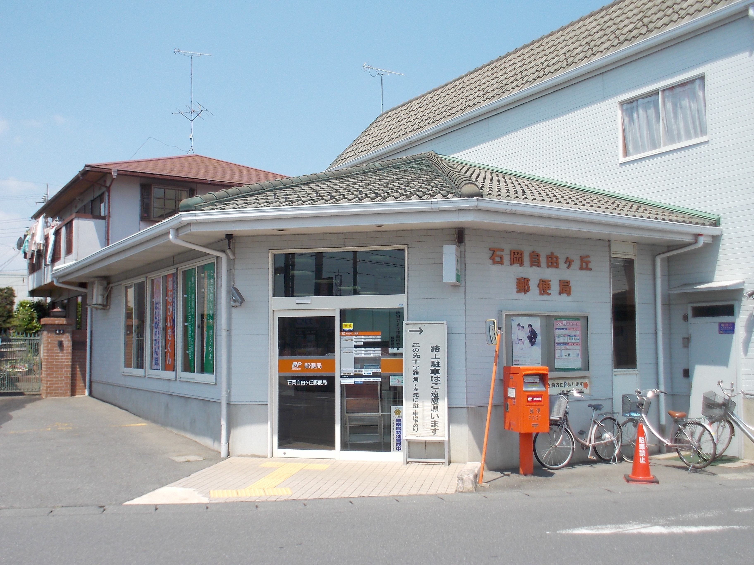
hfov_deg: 50.1
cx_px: 377
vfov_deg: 38.7
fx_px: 806
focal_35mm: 37
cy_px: 282
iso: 80
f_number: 3.7
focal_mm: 5.2
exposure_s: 1/500
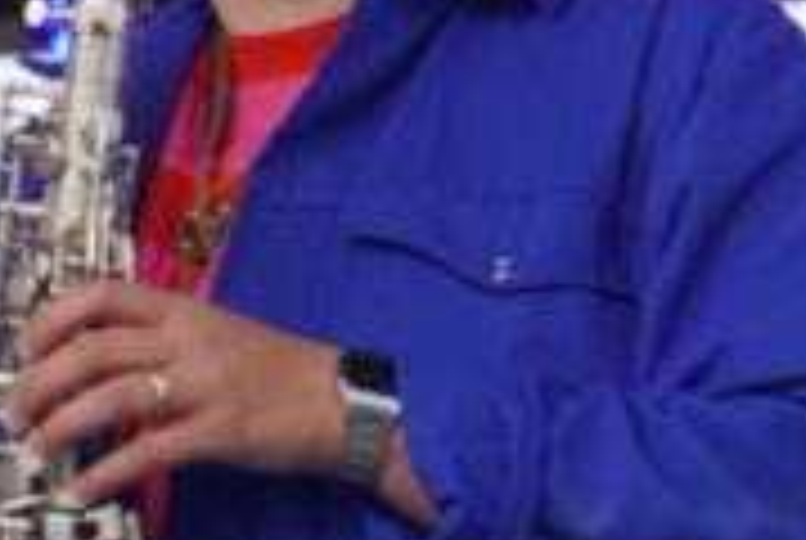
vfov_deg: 4.6
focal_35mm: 300
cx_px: 1779
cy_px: -16
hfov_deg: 6.6
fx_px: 6724
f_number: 5
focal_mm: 35
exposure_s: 1/100
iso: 100
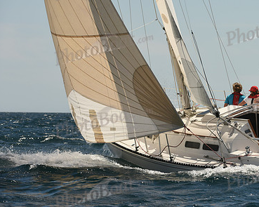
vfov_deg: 5.2
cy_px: 74
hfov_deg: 6.6
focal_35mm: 295
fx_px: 2261
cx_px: 190
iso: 250
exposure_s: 1/1000
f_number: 7.1
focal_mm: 200
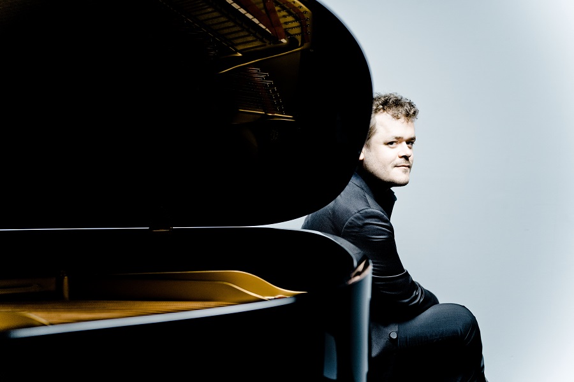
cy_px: 191
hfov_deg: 39.6
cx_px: 287
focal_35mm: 50
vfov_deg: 27.0
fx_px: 797
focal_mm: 50
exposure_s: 1/100
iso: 640
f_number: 2.2
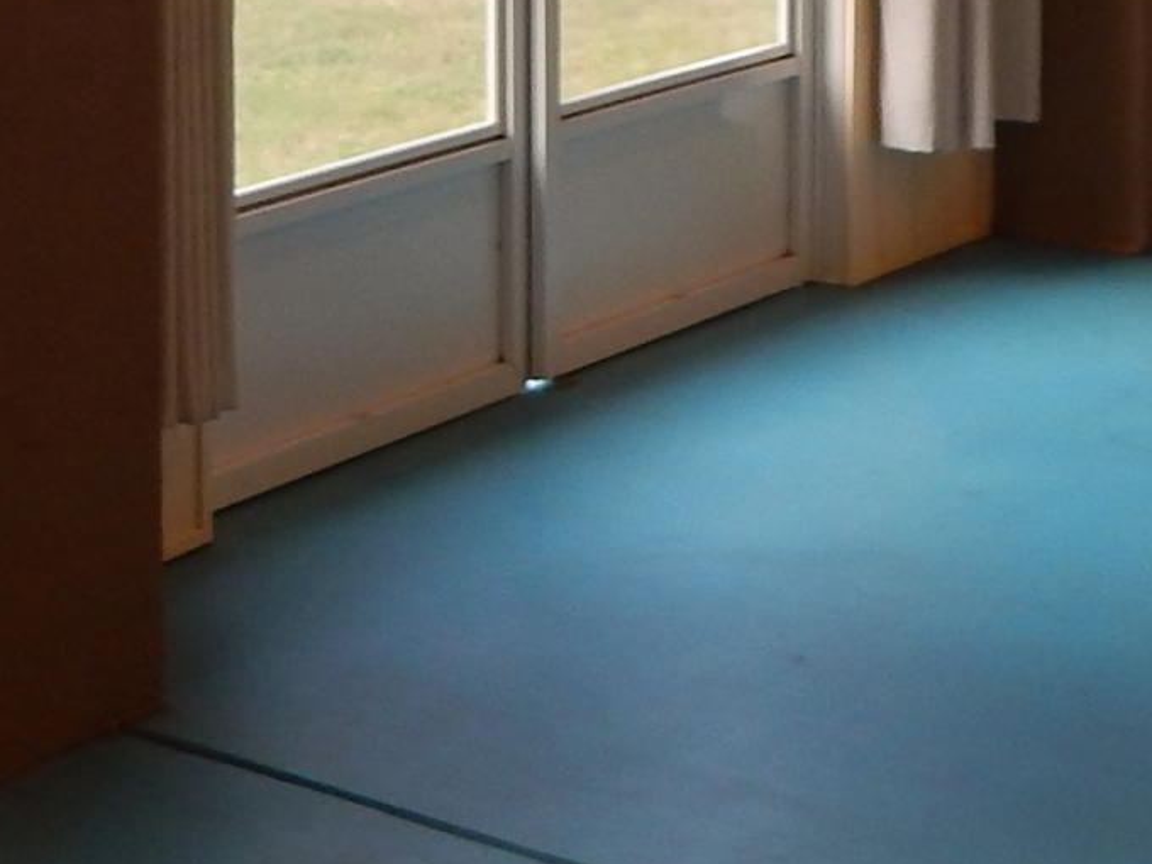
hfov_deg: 19.8
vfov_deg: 14.3
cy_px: -393
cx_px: 61
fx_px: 3228
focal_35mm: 97
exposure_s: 1/50
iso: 125
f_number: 3
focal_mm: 4
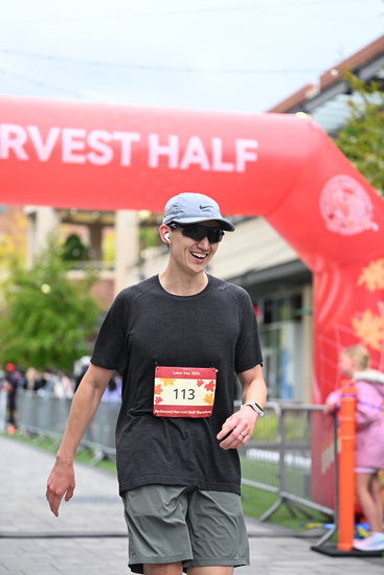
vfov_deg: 26.0
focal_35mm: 78
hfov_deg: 17.5
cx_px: 192
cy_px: 288
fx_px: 1247
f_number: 2.8
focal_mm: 78
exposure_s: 1/1600
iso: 640
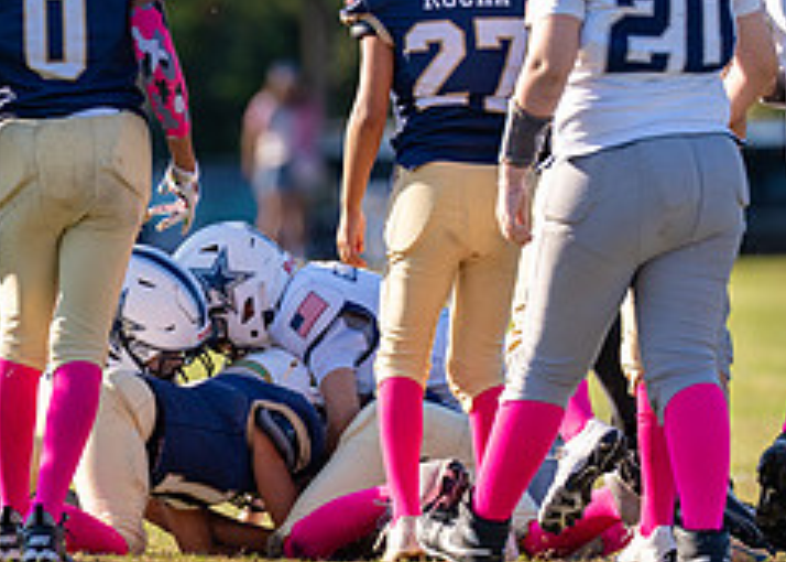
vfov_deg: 2.1
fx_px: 15046
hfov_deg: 3.0
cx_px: 84
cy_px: 485
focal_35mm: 674
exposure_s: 1/2500
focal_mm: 200
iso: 250
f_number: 2.8
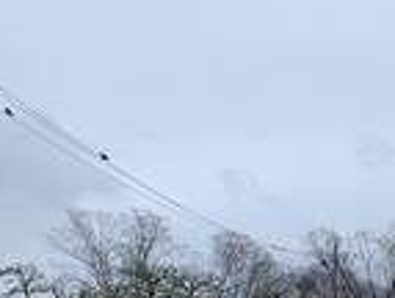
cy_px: 430
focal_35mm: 116
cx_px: 599
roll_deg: -0.6
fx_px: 1327
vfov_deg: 12.3
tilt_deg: +2.0
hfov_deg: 15.6
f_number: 1.8
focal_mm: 4.25
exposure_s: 1/981
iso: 25
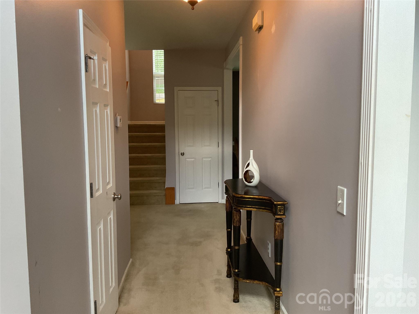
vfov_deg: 48.2
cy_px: 157
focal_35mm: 29
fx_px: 351
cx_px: 210
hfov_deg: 61.7
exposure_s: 1/60
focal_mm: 3
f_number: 1.8
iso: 125
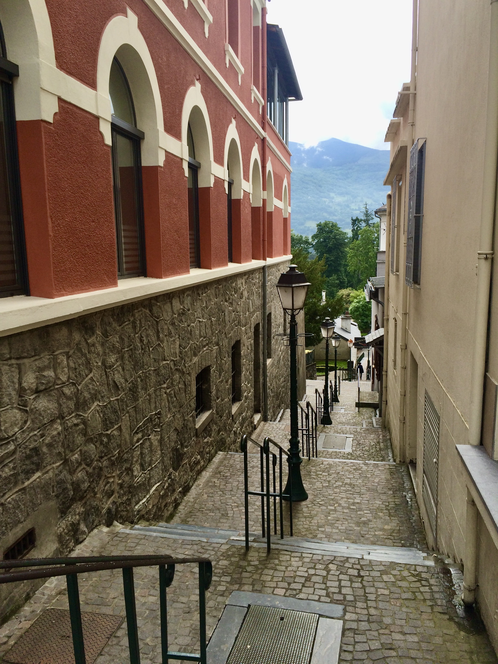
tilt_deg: -8.8
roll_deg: +1.6
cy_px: 332
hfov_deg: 48.2
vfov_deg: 61.7
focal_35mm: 29
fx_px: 556
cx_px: 249
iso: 32
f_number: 2.2
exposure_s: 1/1053
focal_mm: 4.15
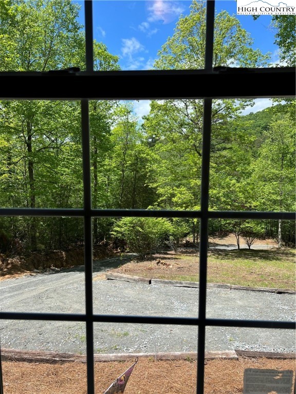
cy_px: 197
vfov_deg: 67.3
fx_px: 296
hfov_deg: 53.1
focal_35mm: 26
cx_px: 148
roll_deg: -0.7
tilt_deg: -5.9
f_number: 1.5
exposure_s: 1/1838
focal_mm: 5.7
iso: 50
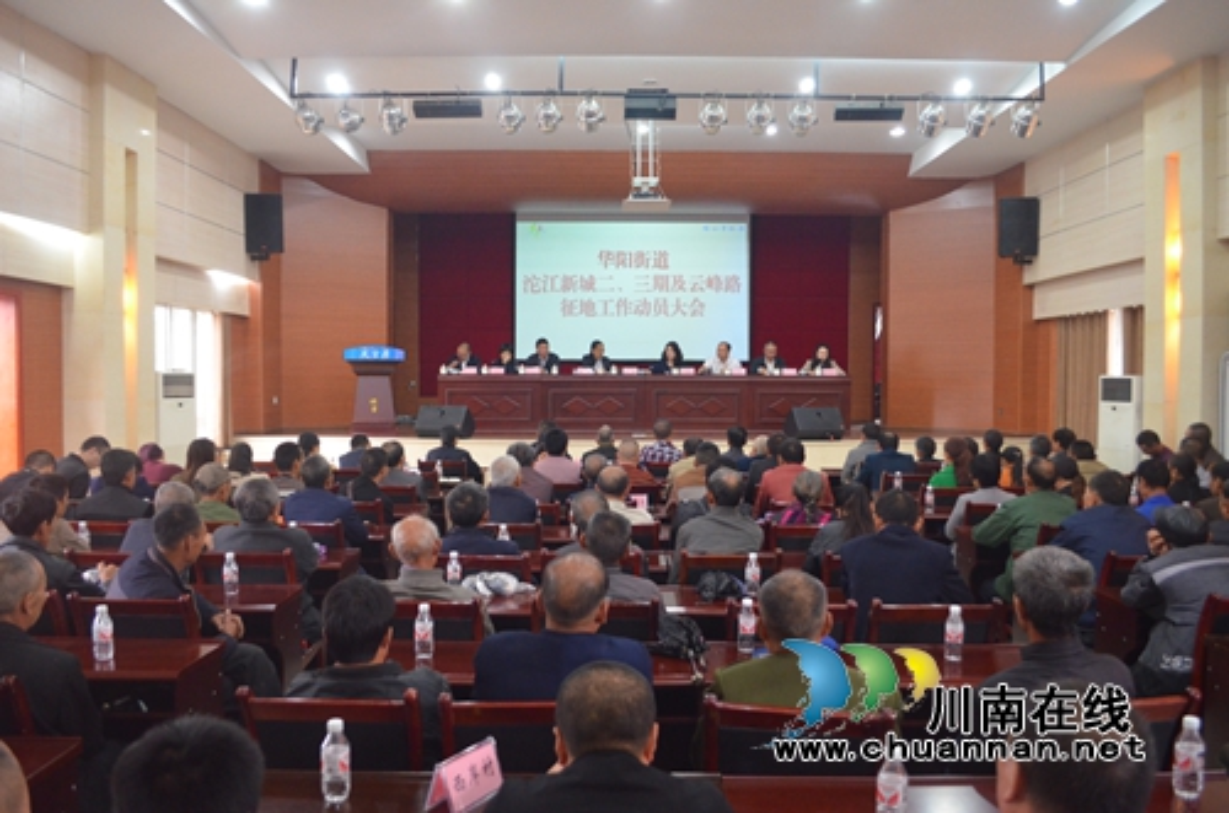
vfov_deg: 43.4
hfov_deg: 62.0
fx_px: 1022
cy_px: 406
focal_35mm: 30
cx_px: 614
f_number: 3.8
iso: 2000
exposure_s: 1/30
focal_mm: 20
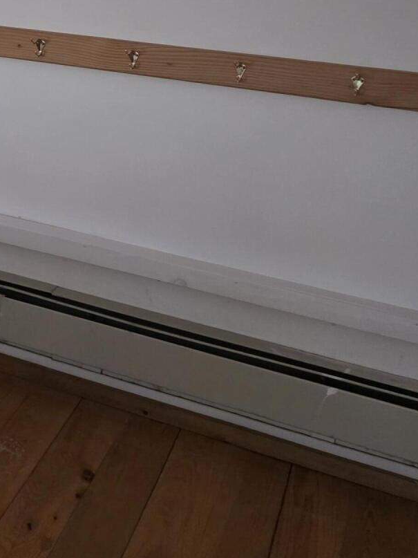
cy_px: -29
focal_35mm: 57
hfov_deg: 23.6
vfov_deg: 30.8
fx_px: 918
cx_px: -72
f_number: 1.7
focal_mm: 6.3
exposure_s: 1/120
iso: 1250
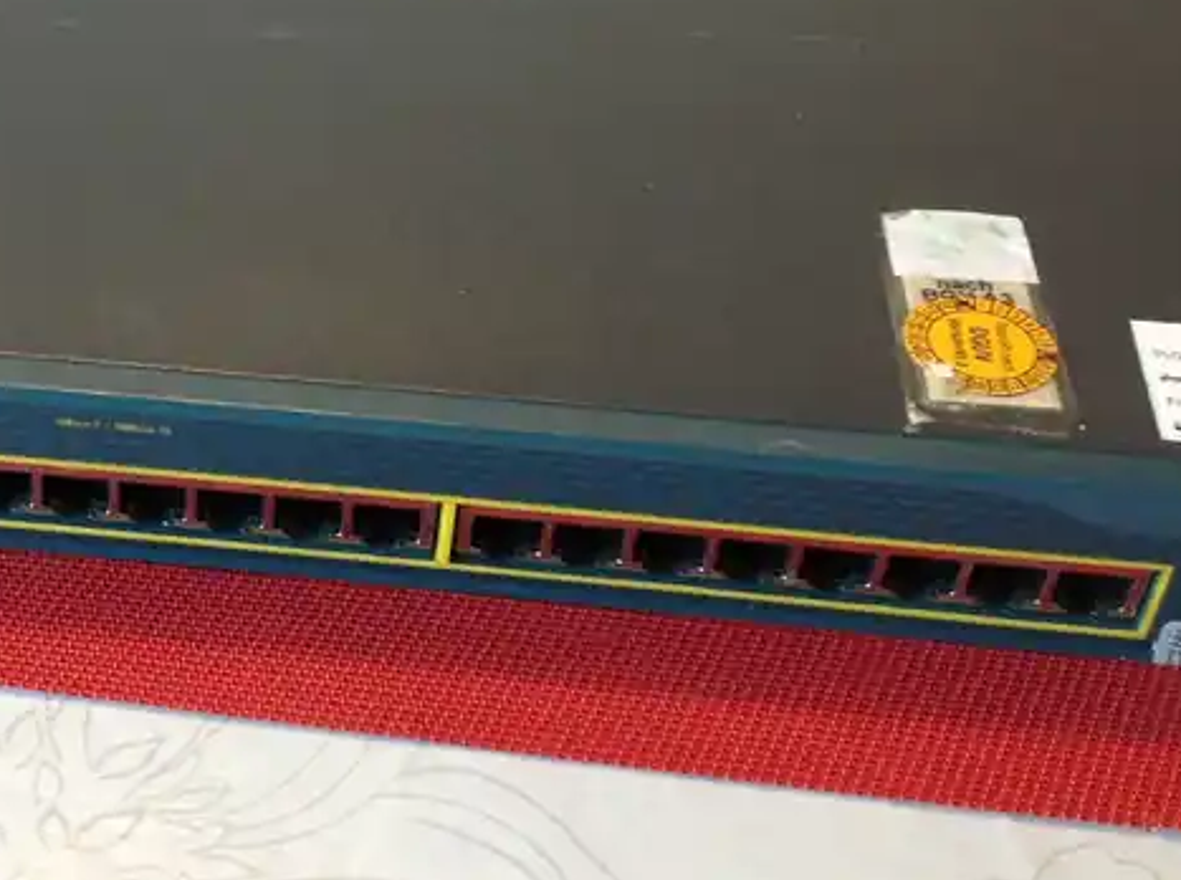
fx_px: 2553
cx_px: 137
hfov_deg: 25.3
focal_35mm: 75
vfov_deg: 19.5
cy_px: 339
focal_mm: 4.28
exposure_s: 1/15
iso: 80
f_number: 2.4
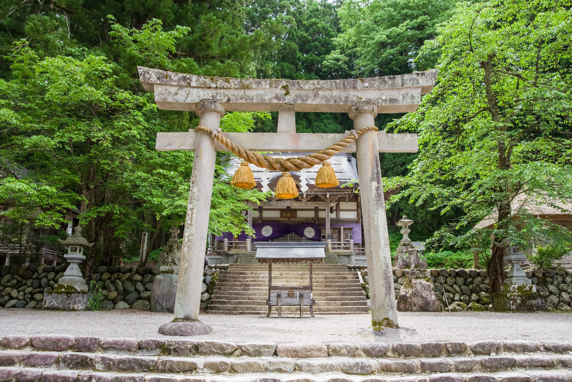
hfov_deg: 65.5
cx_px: 286
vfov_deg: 46.4
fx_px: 445
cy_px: 191
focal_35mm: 28
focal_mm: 28
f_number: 8
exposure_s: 1/160
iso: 400
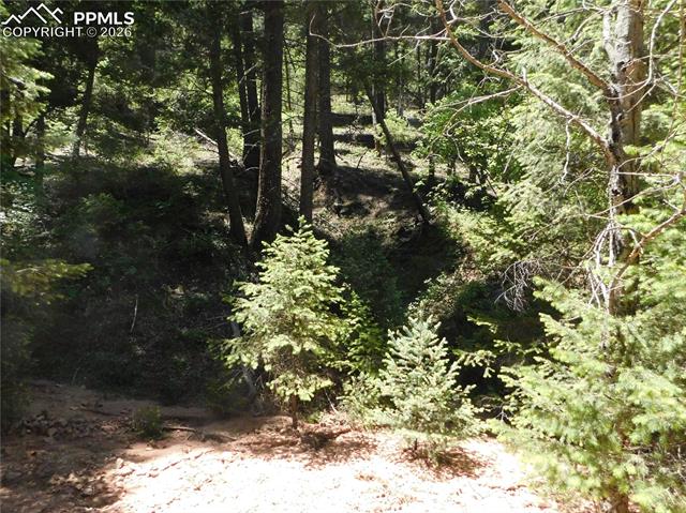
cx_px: 343
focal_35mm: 23
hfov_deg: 74.0
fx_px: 455
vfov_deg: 58.8
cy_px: 256
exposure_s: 1/640
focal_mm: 4
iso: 800
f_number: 6
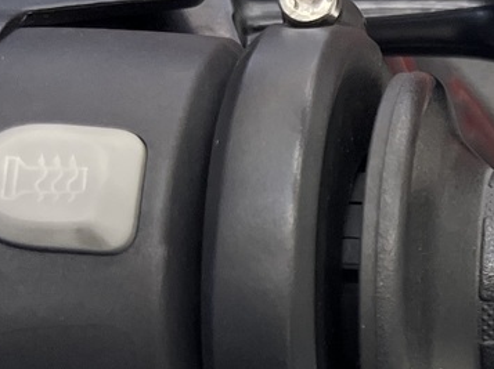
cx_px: 843
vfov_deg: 14.0
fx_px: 1497
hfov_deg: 16.3
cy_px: 289
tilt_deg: -54.4
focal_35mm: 105
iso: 125
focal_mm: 5.1
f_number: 1.6
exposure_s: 1/100
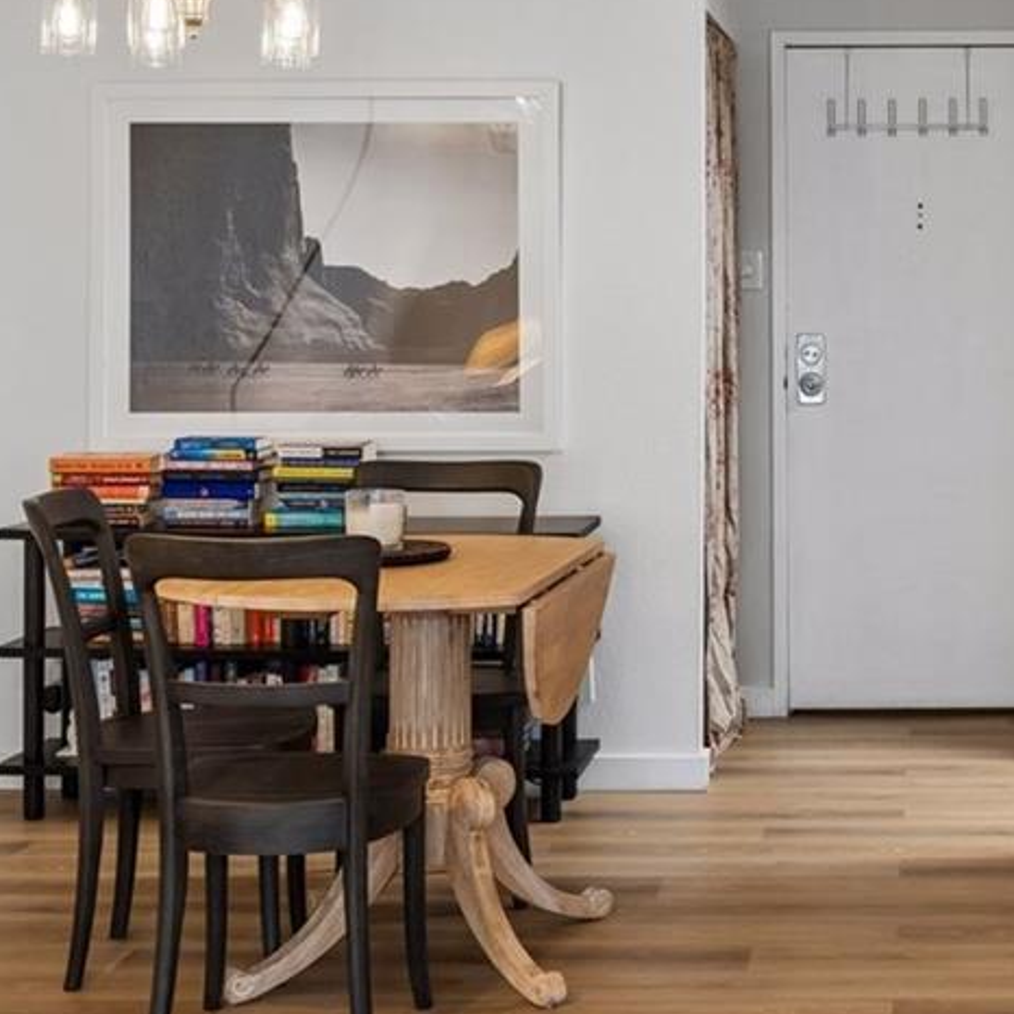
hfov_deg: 23.1
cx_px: 916
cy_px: 309
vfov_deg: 23.5
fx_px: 2419
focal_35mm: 73
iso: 400
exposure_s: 1/8
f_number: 9
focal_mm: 25
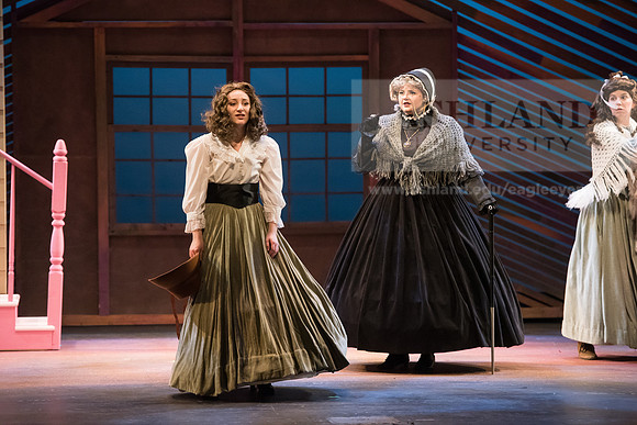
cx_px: 318
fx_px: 2920
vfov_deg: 8.3
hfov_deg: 12.4
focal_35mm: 165
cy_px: 212
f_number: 4
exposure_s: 1/320
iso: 5000
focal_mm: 165
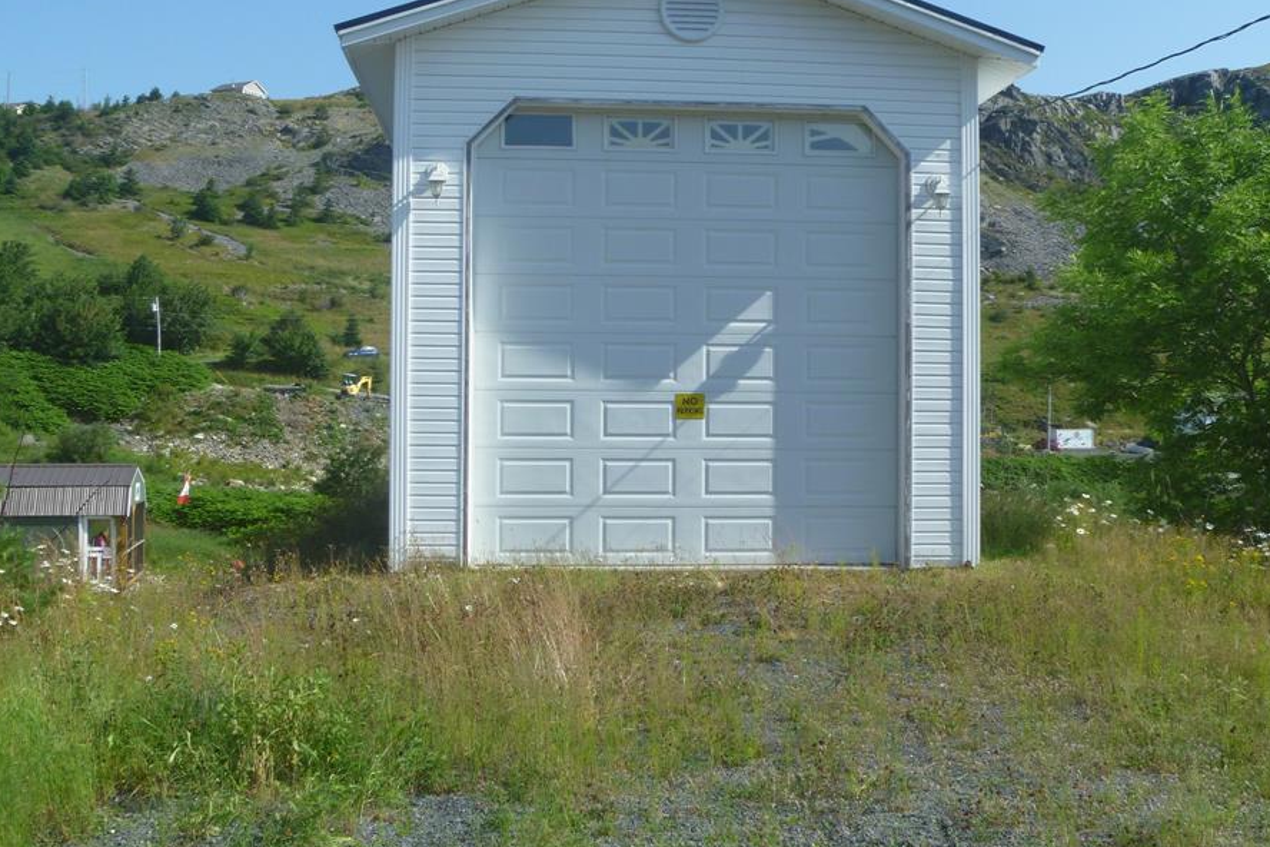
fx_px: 1482
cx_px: 681
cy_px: 355
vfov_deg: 31.8
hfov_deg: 46.4
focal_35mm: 42
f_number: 5.6
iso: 100
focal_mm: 6.3
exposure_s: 1/250
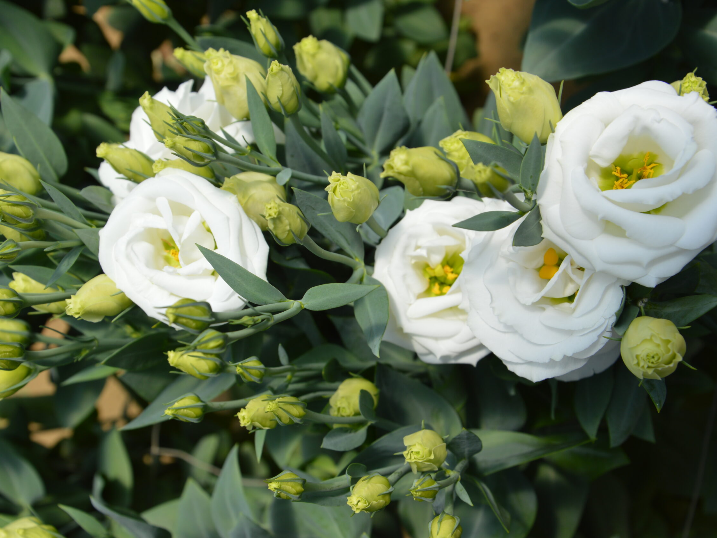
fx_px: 1192
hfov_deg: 33.5
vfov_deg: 25.4
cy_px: 271
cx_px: 336
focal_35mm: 58
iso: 100
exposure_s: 1/320
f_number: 9
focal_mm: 35
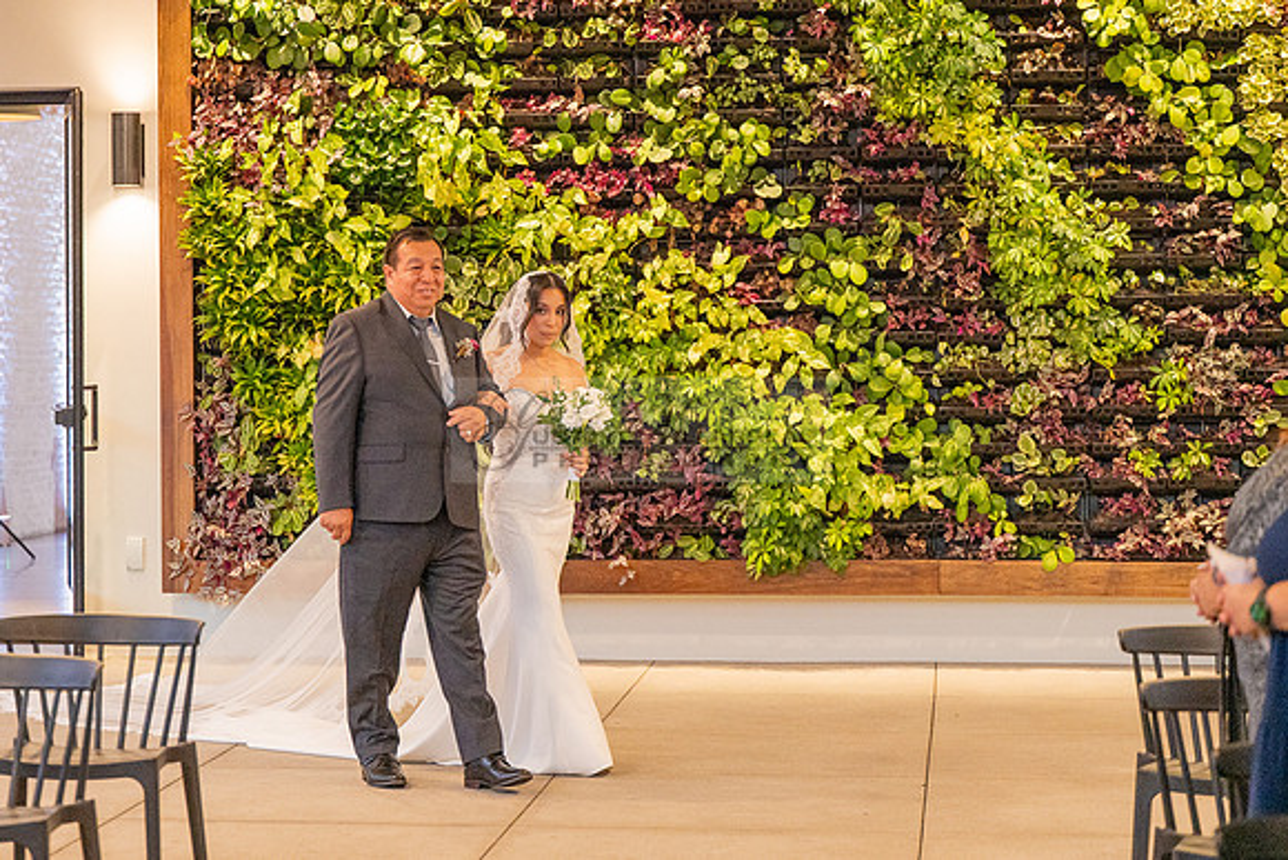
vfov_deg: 14.1
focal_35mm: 97
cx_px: 396
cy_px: 317
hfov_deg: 20.9
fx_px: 3479
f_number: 2.8
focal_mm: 70
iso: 1600
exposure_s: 1/320
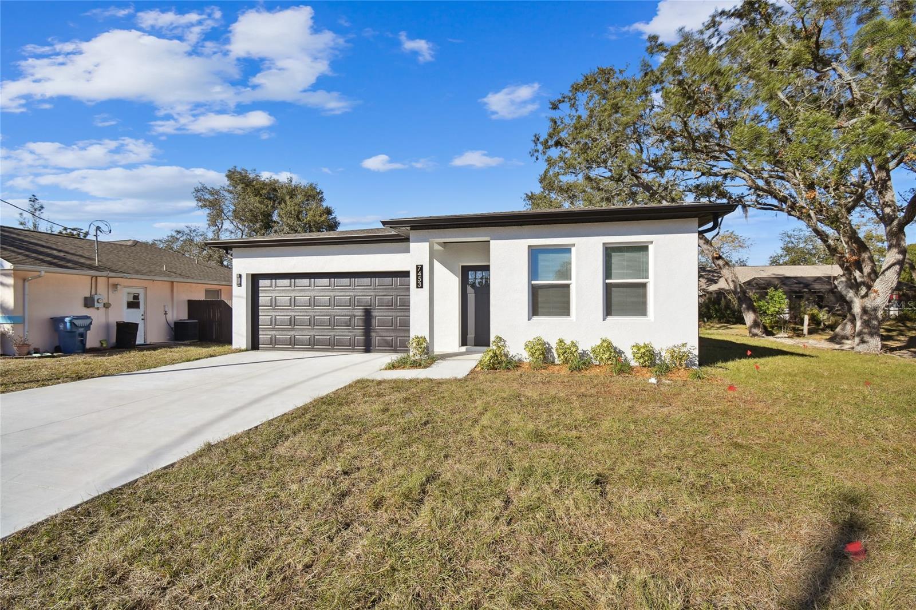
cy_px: 305
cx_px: 458
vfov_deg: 77.3
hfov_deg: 100.4
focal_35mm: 15
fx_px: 382
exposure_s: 1/320
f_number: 7.1
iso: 100
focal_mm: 10
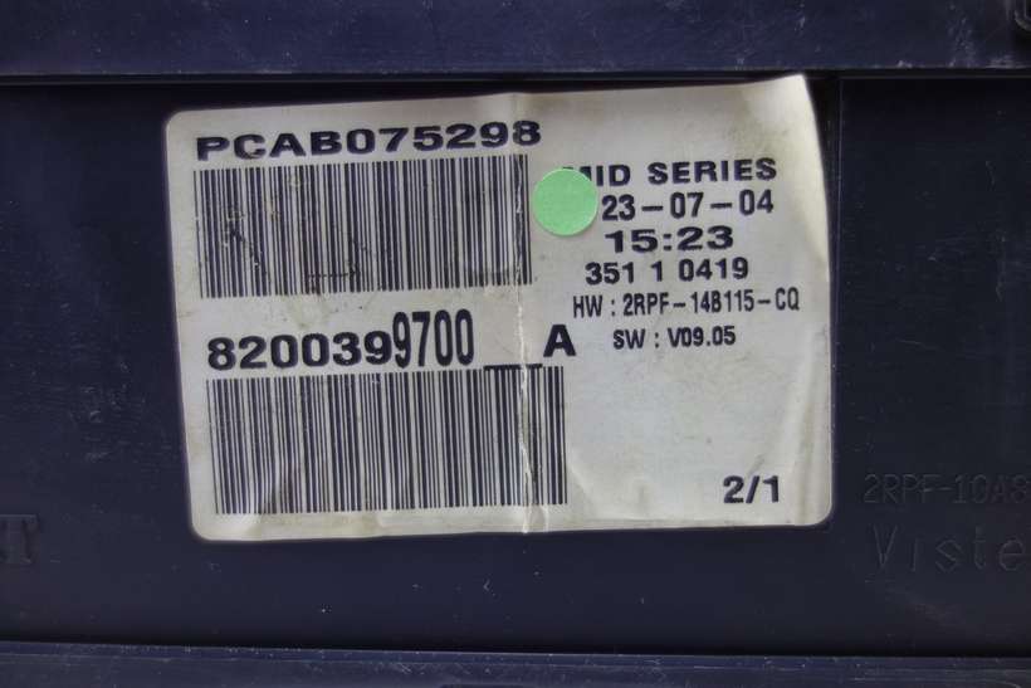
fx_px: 802
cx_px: 516
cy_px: 344
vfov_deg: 46.4
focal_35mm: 28
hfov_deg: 65.5
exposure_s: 1/80
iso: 125
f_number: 1.8
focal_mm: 10.4
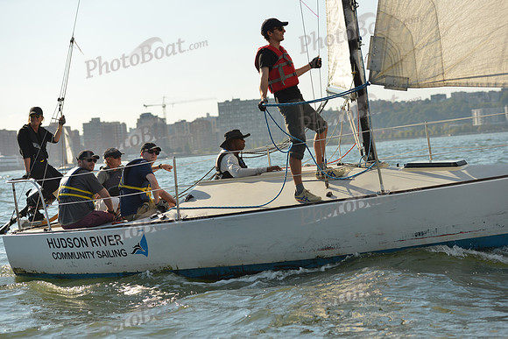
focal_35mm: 78
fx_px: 1101
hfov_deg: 26.0
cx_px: 254
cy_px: 170
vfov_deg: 17.5
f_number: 5
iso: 400
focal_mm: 78
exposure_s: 1/1250
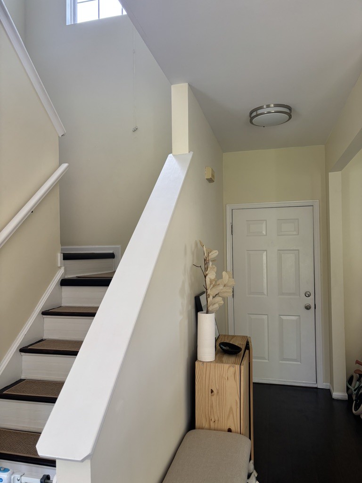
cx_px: 181
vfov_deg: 67.3
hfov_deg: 53.1
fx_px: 363
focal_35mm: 26
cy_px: 242
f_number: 1.6
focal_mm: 5.96
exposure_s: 1/121
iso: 80
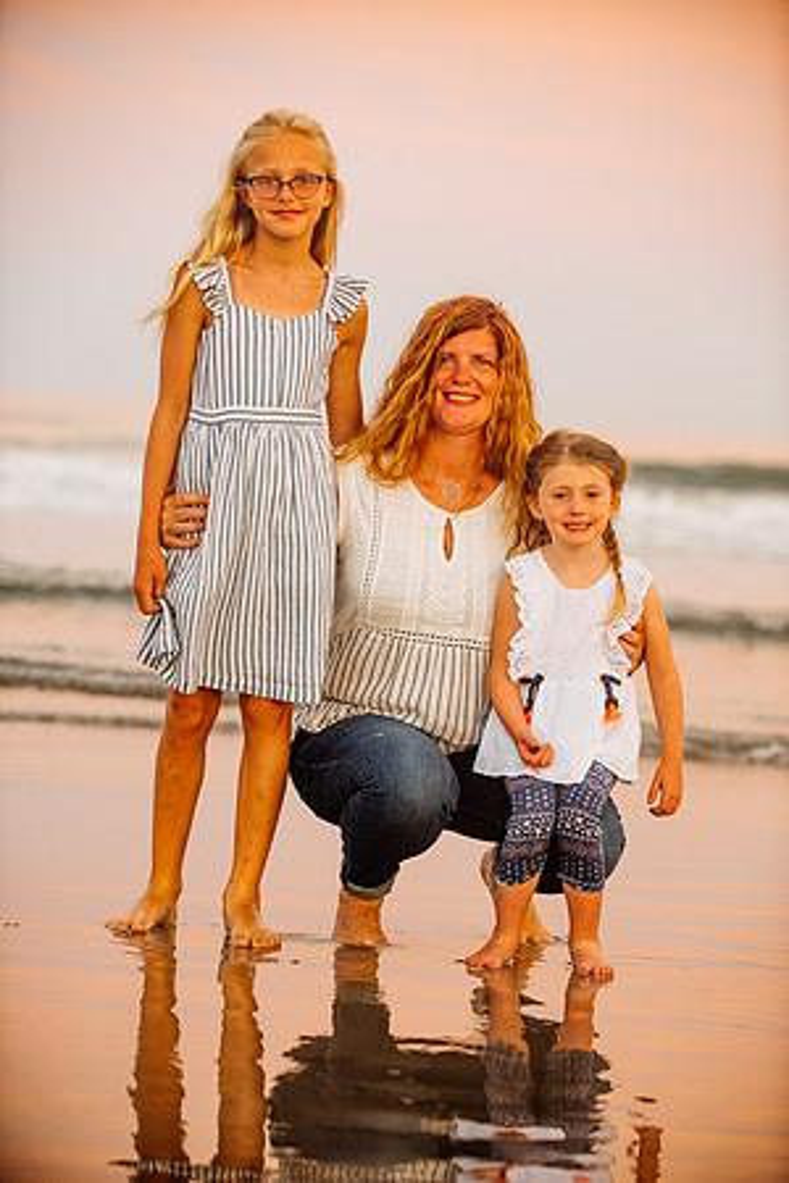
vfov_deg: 17.1
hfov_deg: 11.4
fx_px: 3945
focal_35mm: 120
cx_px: 394
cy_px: 592
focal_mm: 120
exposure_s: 1/160
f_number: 3.5
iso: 1250
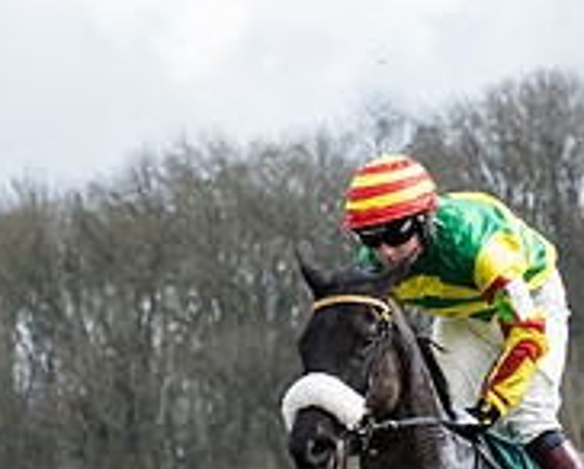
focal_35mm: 720
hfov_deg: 2.7
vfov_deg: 2.2
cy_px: 397
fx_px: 12458
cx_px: 718
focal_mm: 135
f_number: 8
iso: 1000
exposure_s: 1/1000
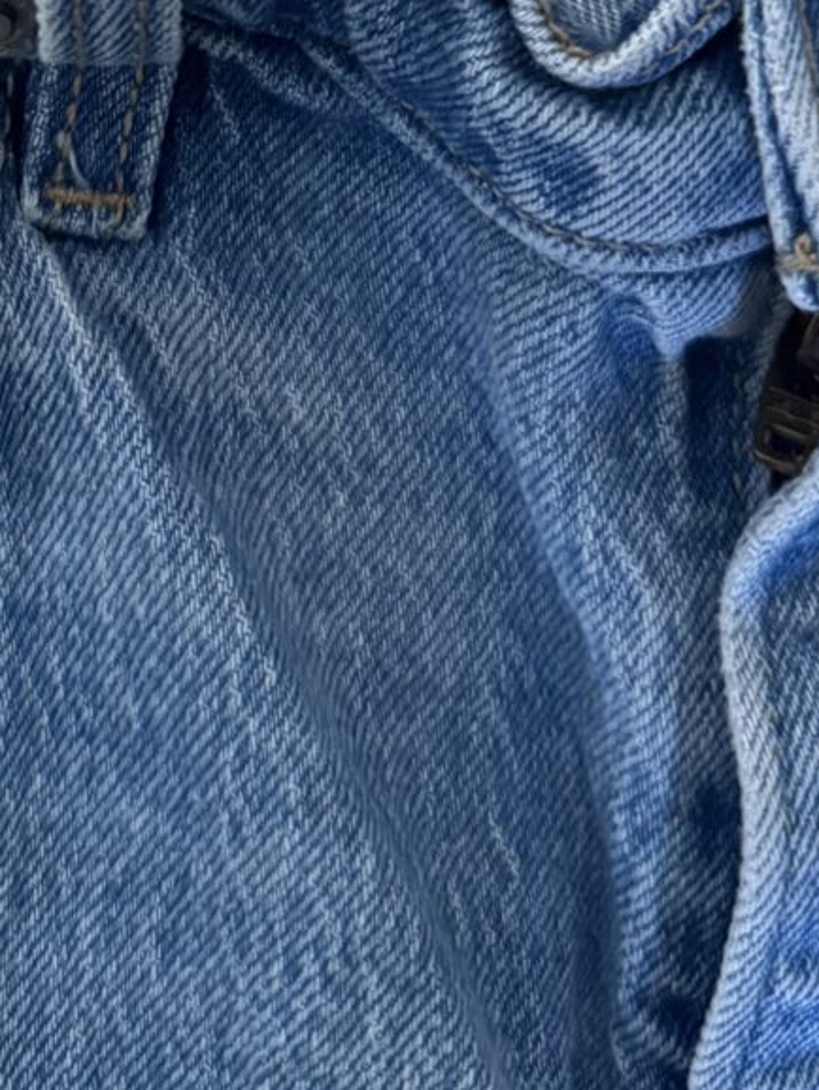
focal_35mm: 85
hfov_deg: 17.2
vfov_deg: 20.0
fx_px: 2679
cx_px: 123
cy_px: -534
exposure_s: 1/60
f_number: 1.78
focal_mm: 6.76
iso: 500
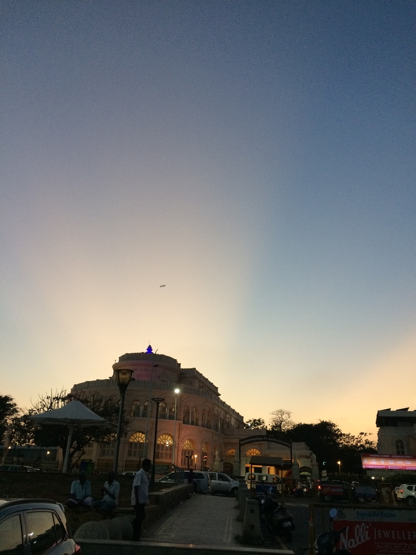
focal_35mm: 29
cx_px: 208
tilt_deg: +22.3
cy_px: 278
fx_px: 465
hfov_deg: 48.2
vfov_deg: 61.7
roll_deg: -1.8
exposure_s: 1/33
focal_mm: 4.15
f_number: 2.2
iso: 80
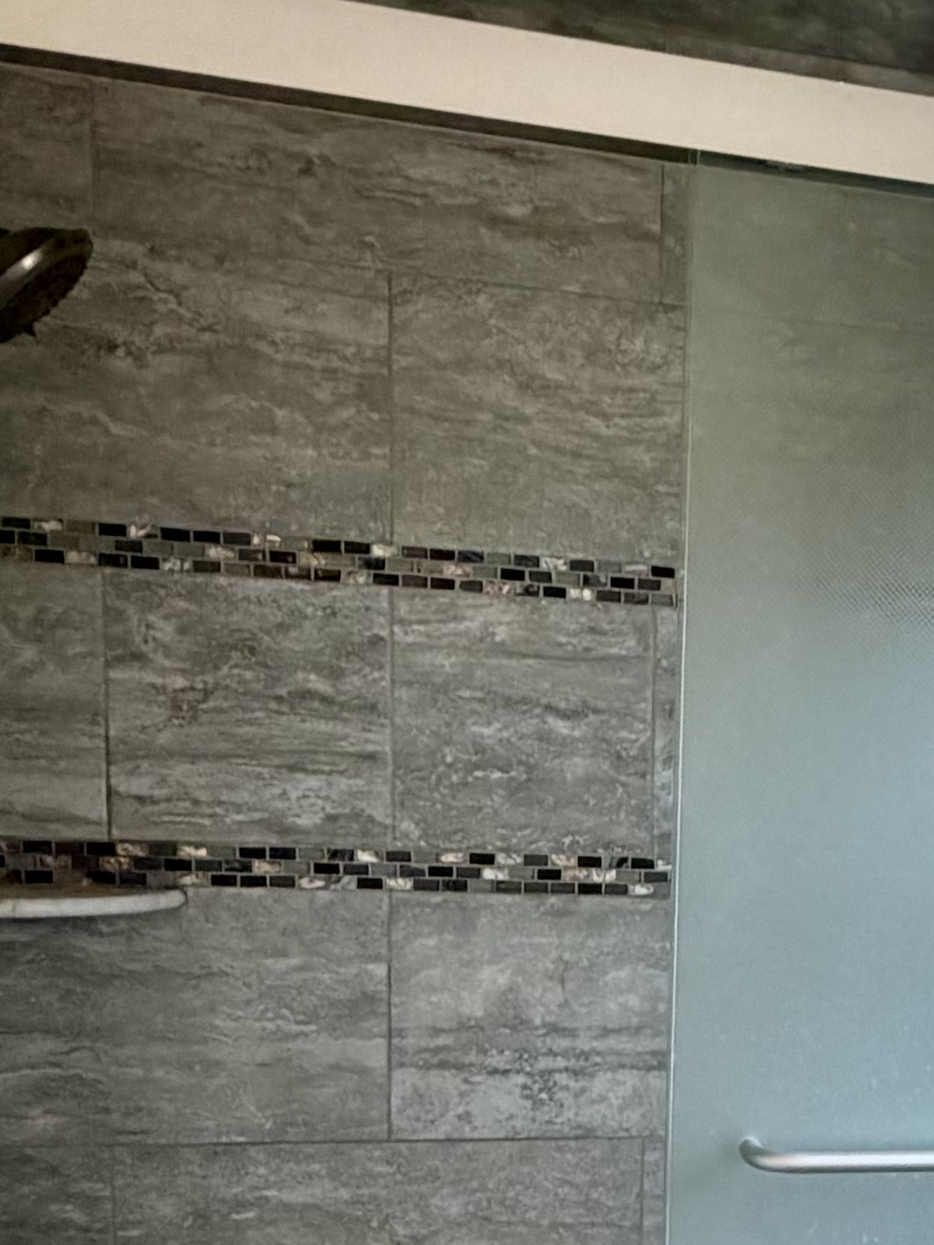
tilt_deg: -8.7
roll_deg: -2.6
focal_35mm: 50
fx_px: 1798
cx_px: 1009
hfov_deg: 26.9
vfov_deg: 36.5
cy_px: 1048
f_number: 2.2
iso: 320
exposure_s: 1/121
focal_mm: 2.22
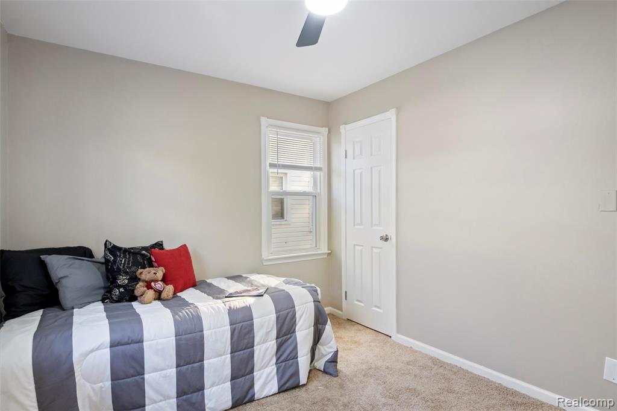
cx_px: 308
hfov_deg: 95.0
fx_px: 283
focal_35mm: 16
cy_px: 206
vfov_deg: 72.0
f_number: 8
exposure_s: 1/13
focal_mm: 11
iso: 800
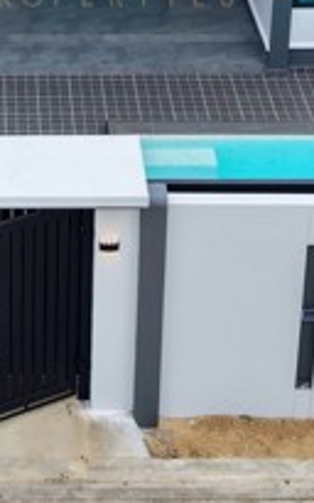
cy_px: -64
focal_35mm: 123
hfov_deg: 10.5
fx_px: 1685
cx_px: -6
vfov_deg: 16.4
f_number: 1.8
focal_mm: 8.67
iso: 200
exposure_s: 1/1600
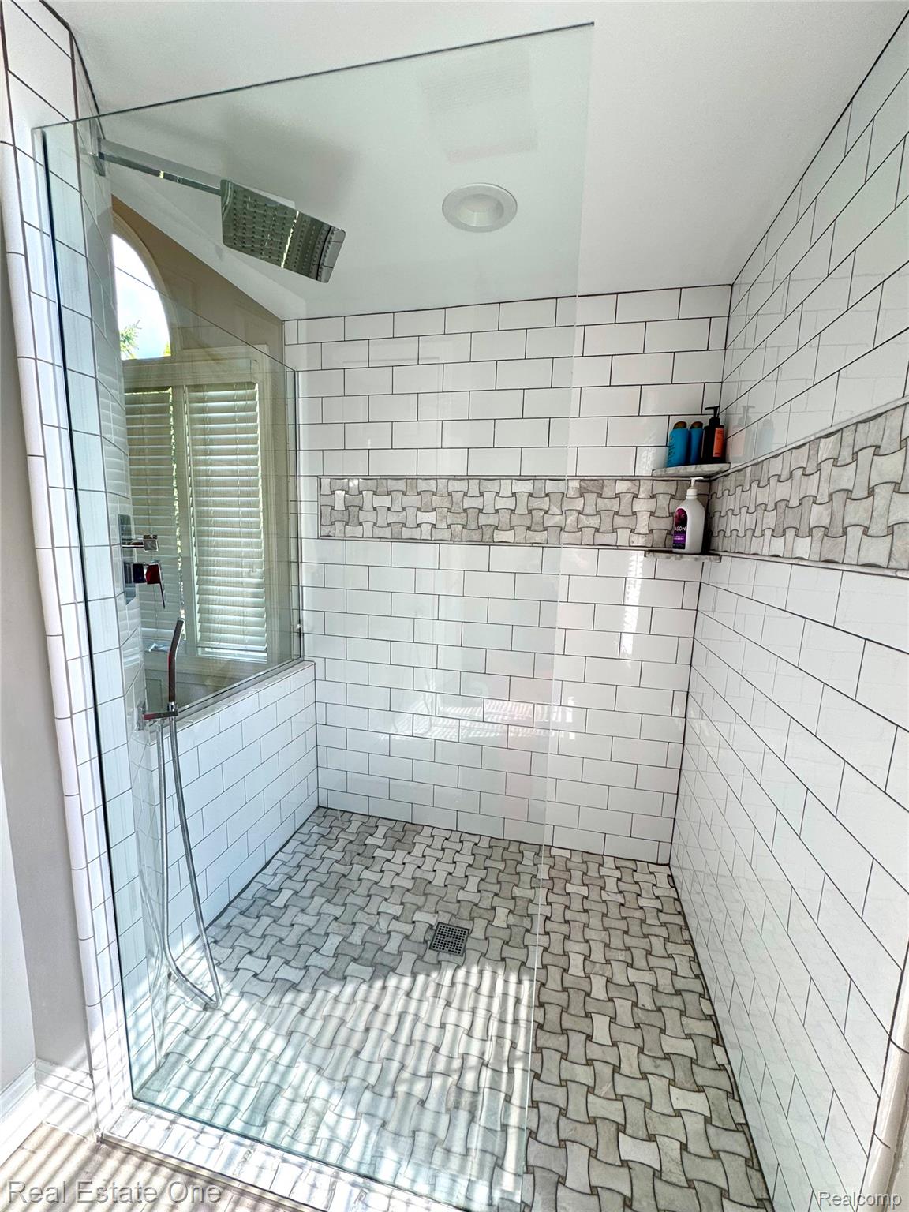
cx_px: 454
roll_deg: -2.1
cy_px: 606
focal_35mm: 14
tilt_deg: -9.1
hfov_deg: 85.7
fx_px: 490
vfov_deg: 102.1
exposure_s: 1/120
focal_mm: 2.22
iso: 50
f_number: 2.2
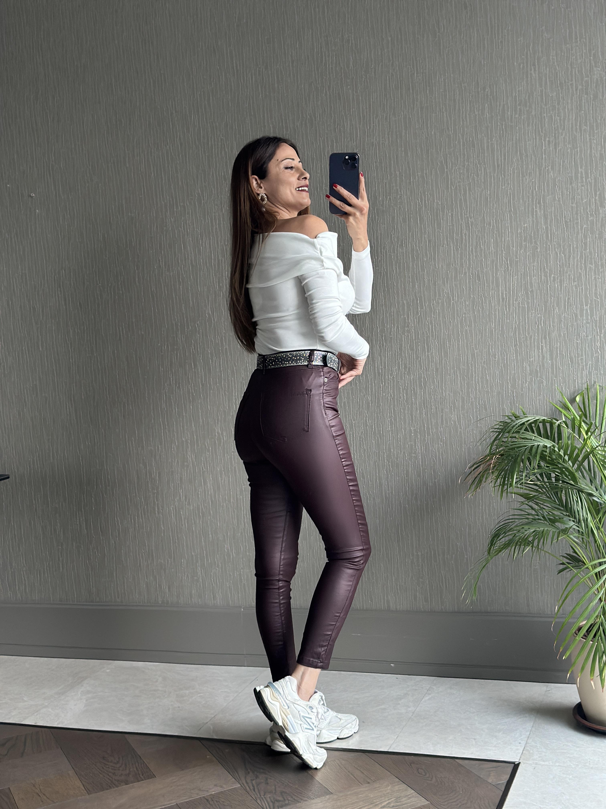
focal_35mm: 48
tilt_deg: -17.4
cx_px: 303
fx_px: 1120
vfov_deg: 39.7
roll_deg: +4.5
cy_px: 404
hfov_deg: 30.3
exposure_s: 1/33
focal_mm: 6.86
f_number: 1.78
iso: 320
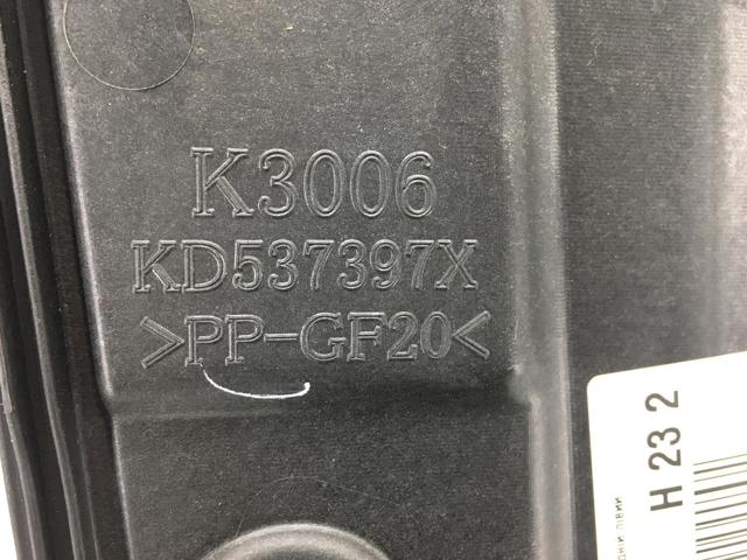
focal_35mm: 29
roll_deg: +1.1
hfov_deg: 61.7
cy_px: 280
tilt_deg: -21.0
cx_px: 374
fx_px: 626
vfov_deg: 48.2
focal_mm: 4.15
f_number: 2.2
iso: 40
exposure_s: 1/33
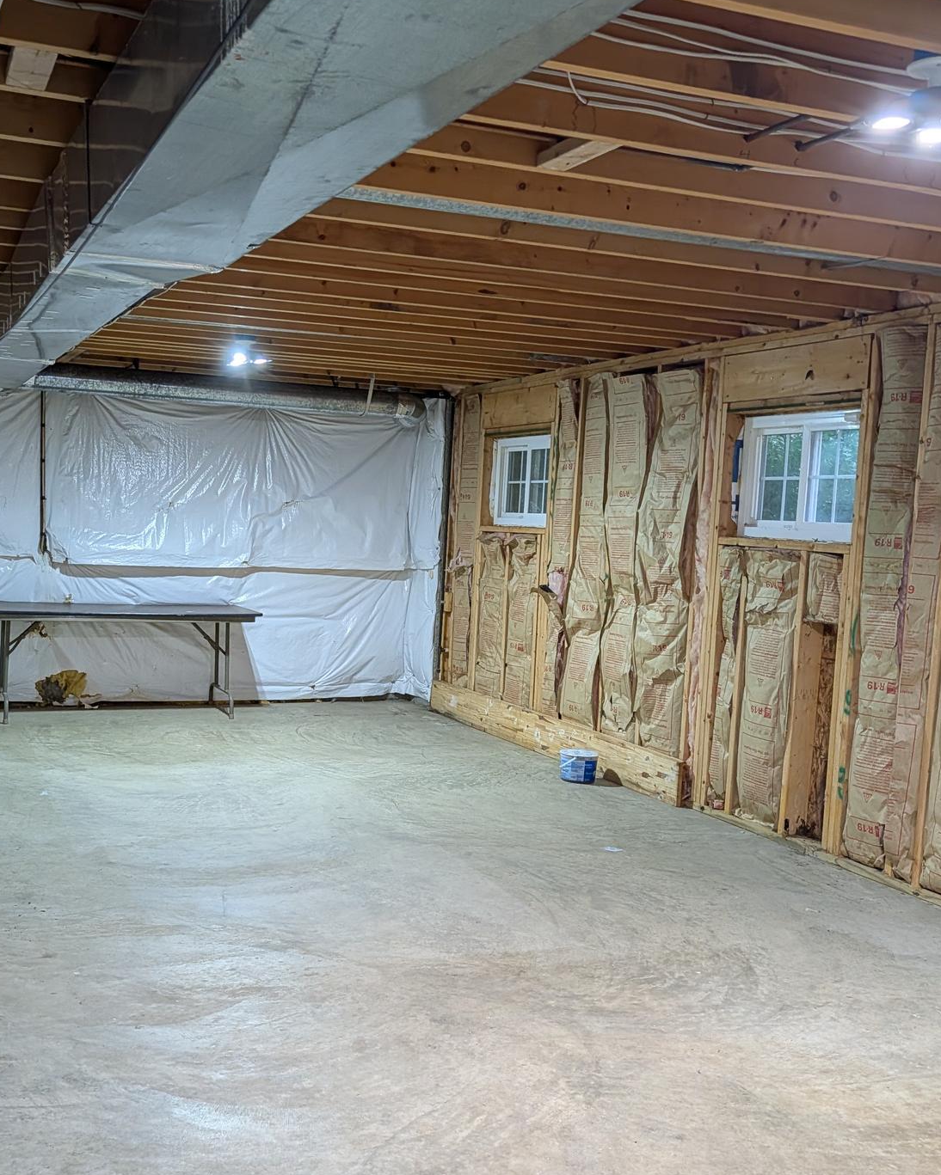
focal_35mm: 35
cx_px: 347
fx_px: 1218
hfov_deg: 41.9
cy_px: 634
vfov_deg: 51.5
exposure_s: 1/120
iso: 72
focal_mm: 6.9
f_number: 1.68
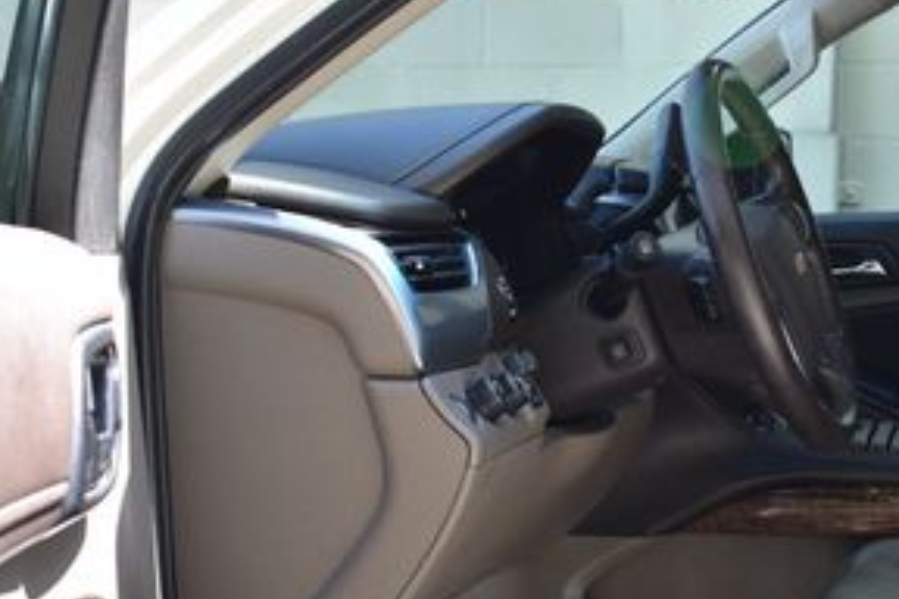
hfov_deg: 32.9
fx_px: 1498
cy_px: 371
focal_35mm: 60
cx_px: 643
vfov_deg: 22.6
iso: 320
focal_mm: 18
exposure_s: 1/125
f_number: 5.6
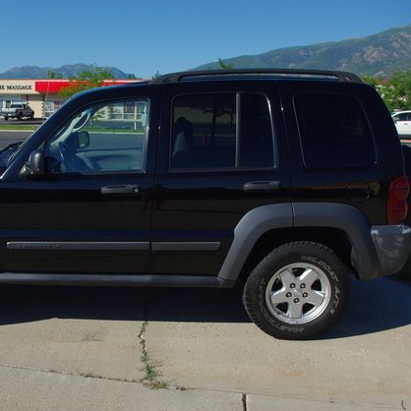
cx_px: 132
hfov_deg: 42.2
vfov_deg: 42.8
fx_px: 524
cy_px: 204
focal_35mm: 39
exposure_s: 1/350
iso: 100
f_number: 8
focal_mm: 20
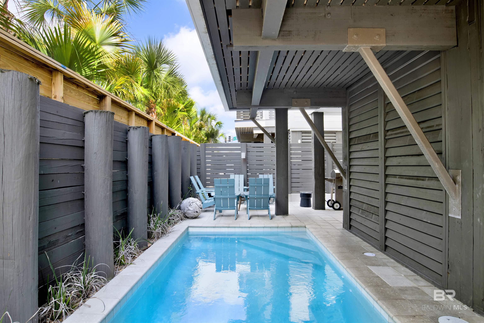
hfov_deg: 81.2
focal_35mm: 21
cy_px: 162
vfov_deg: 59.5
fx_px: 282
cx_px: 242
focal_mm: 21
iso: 200
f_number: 11
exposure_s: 1/30
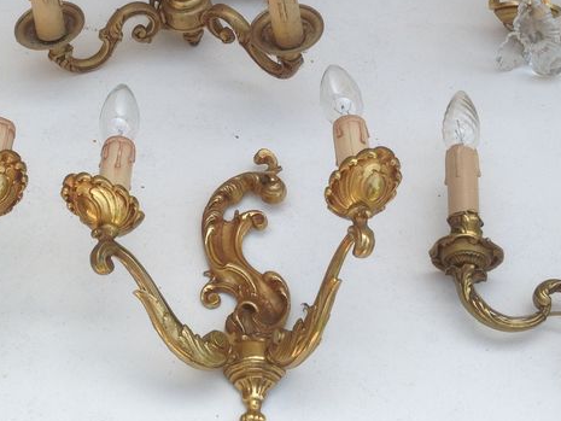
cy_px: 51
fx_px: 1151
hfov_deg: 27.3
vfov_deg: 20.4
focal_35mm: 71
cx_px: 228
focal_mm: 4.12
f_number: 2.4
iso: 50
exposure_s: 1/602
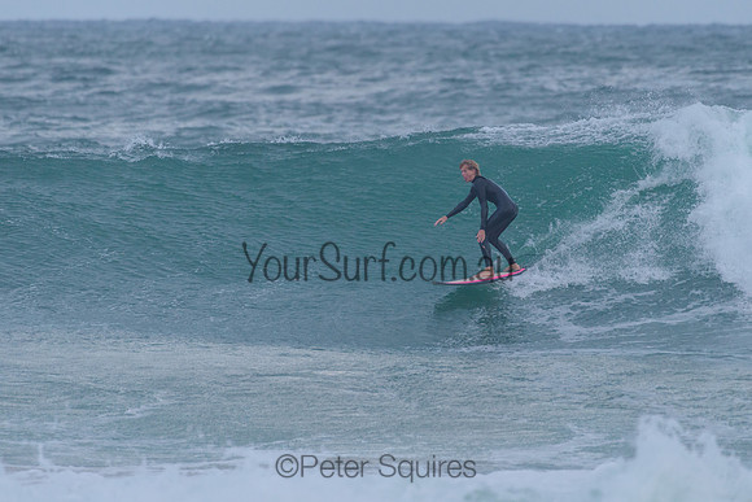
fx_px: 12798
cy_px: 198
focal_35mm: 613
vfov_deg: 2.2
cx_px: 411
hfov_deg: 3.4
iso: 800
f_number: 5.6
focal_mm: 500
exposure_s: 1/2000
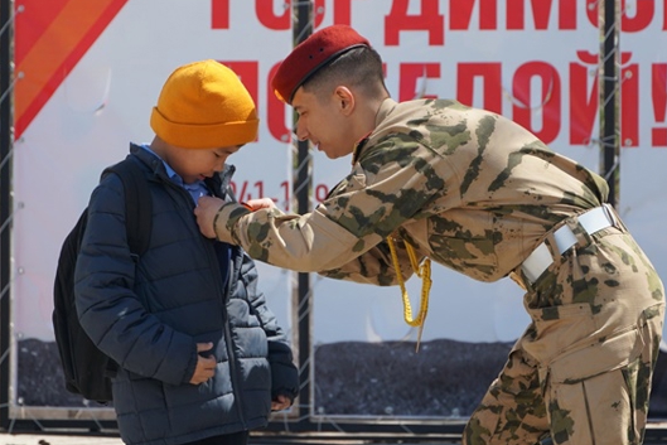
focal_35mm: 187
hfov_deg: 11.0
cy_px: 223
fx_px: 3465
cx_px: 338
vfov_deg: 7.3
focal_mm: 88
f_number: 5.6
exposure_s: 1/200
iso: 100
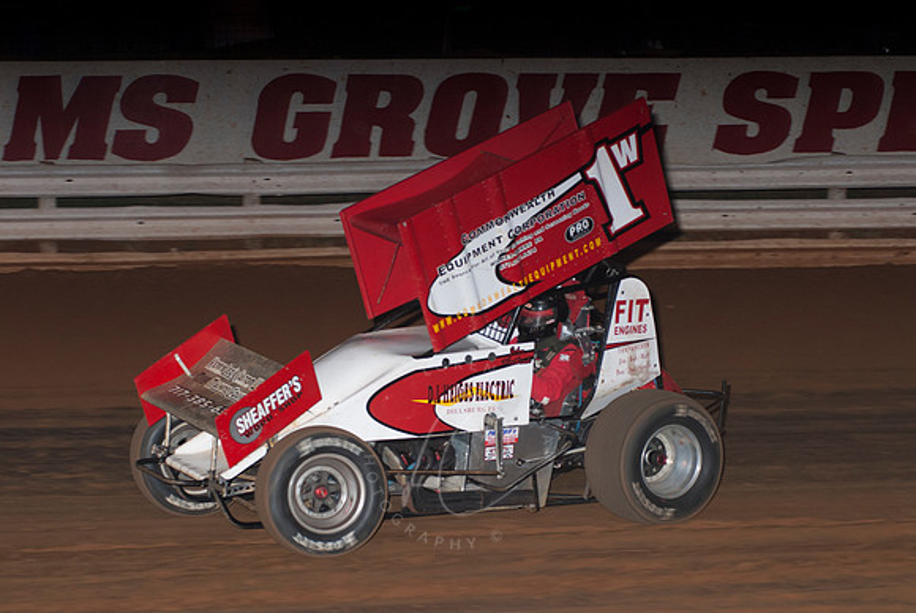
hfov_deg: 17.0
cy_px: 306
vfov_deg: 11.4
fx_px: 3056
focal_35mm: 120
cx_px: 458
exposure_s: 1/400
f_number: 4.5
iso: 400
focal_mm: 80
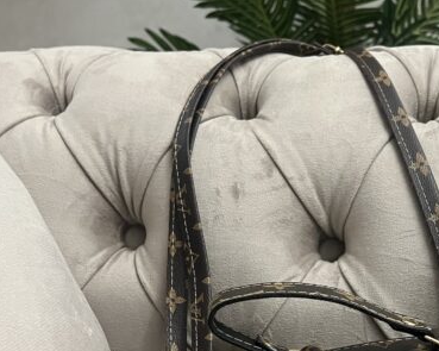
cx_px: 315
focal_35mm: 55
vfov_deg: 27.2
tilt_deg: -20.4
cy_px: 264
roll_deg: +0.1
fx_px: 714
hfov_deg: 33.6
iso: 500
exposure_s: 1/50
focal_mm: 5.7
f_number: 1.5
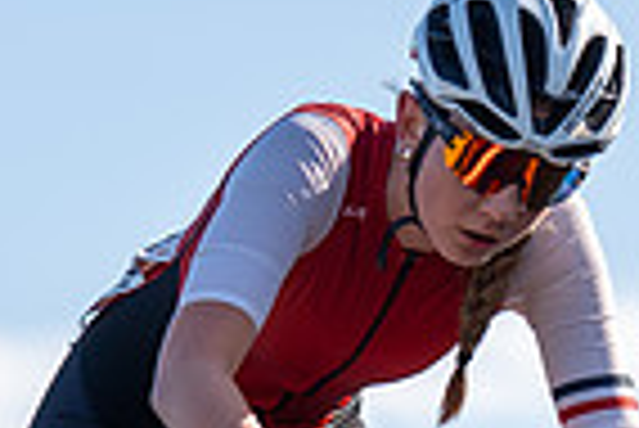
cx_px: 326
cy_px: 498
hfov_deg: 3.7
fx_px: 9914
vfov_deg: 2.5
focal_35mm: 558
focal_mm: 120
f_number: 3.5
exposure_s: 1/1000
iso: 100
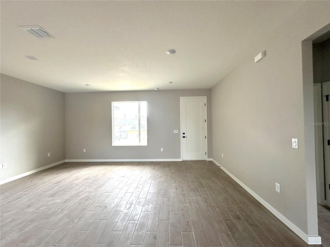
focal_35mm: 14
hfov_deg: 102.1
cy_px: 124
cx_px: 165
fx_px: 133
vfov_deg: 85.7
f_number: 2.2
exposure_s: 1/99
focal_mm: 2.22
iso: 125
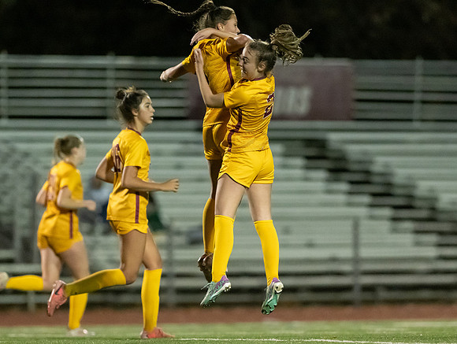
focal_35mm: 468
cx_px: 228
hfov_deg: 4.2
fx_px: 6194
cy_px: 248
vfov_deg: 3.2
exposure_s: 1/1000
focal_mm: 300
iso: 14400
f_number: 2.8
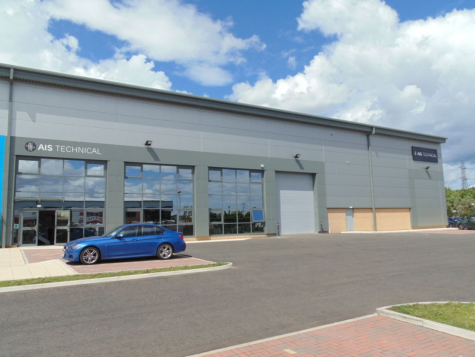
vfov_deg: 51.4
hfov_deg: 65.3
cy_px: 178
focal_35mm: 27
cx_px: 238
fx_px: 371
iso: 80
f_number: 10
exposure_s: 1/125
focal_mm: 4.8
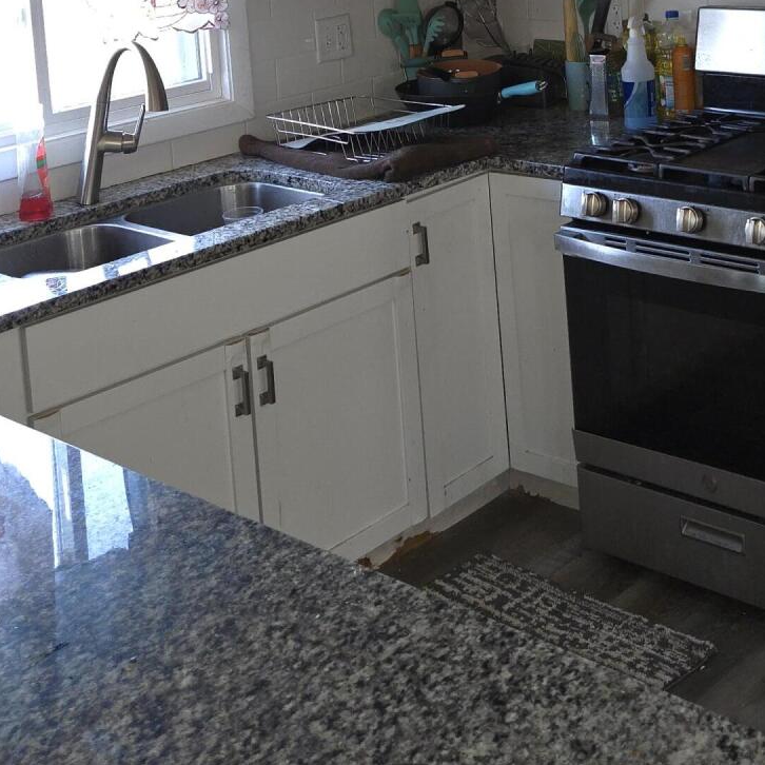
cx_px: 617
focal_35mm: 56
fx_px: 1400
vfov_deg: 27.8
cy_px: -84
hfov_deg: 29.8
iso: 100
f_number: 1.8
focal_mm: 5.4
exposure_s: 1/24
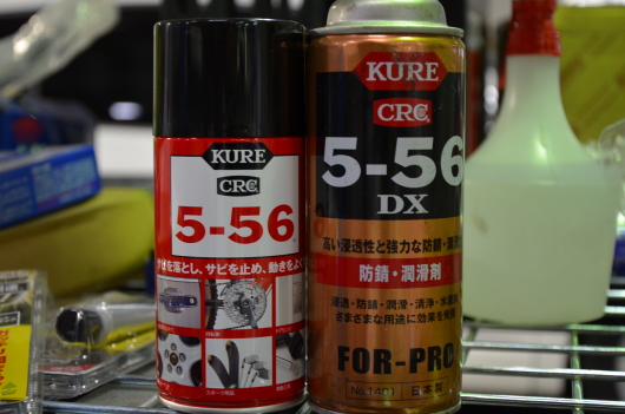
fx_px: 1169
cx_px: 312
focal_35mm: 68
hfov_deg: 29.9
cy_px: 207
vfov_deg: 20.1
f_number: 4.8
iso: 800
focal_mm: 45
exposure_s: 1/60
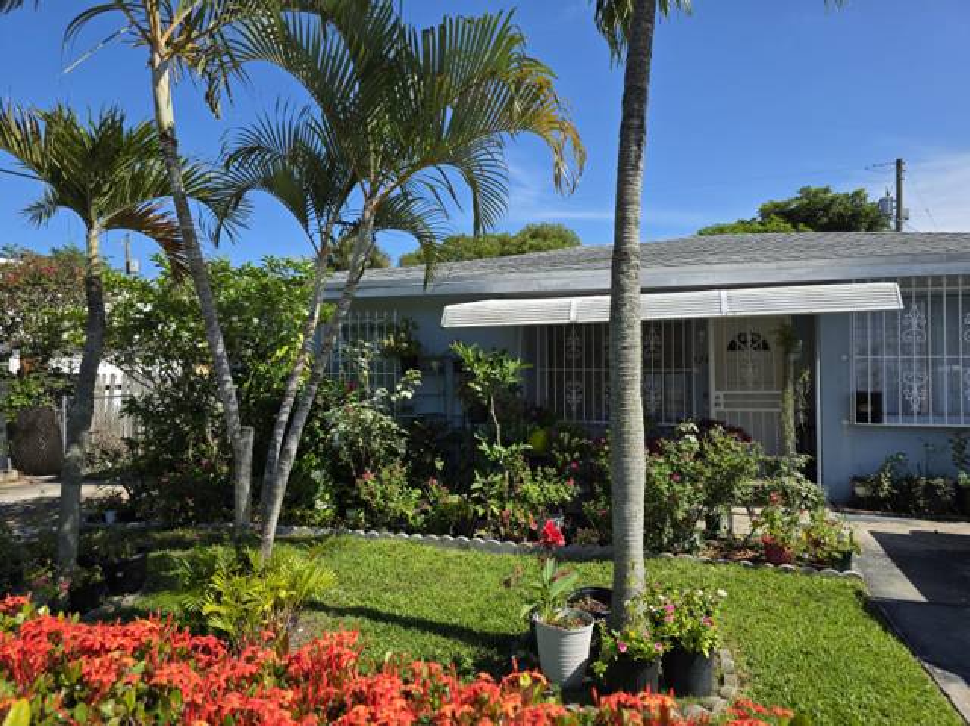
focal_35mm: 23
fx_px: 644
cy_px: 363
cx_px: 485
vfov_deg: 58.8
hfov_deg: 74.0
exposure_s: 1/5153
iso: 80
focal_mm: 6.3
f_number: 1.7
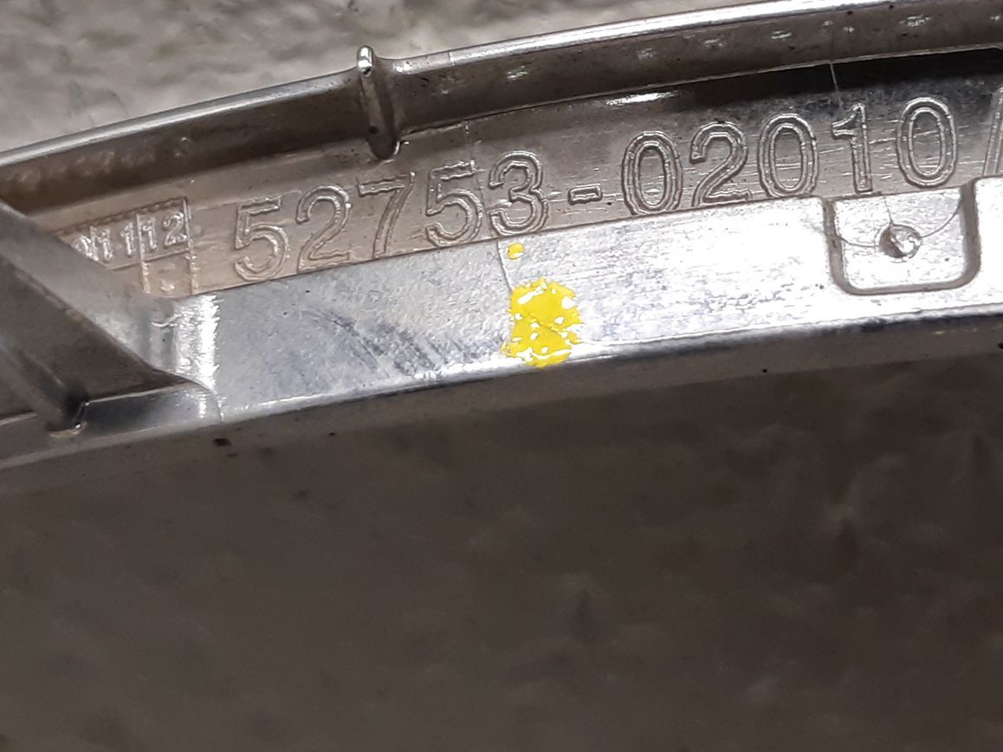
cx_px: 617
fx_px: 1333
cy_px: 159
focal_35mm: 46
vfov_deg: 30.8
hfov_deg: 41.0
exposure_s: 1/50
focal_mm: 3.93
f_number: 1.7
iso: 125
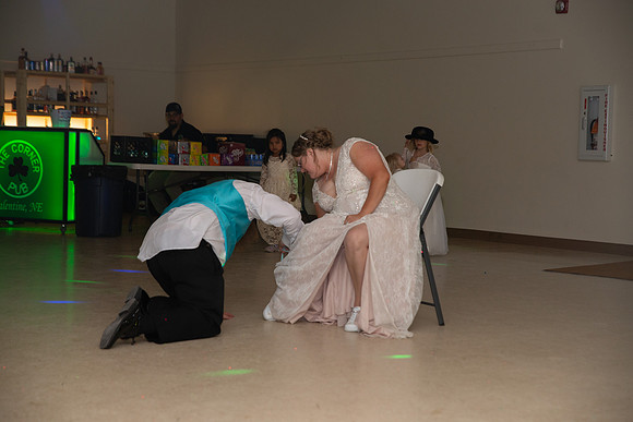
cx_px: 316
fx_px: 1231
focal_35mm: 70
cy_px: 211
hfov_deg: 28.8
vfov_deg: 19.5
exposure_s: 1/125
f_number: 3.5
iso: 800
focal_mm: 70
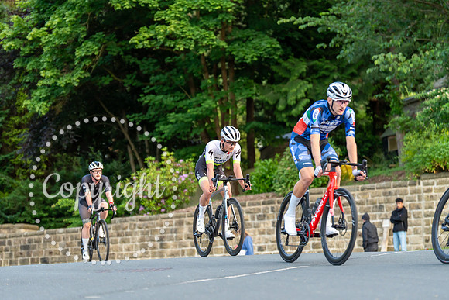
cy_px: 150
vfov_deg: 13.0
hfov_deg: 19.5
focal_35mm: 105
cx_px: 224
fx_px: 1310
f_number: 2.8
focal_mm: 105
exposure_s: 1/1000
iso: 1250
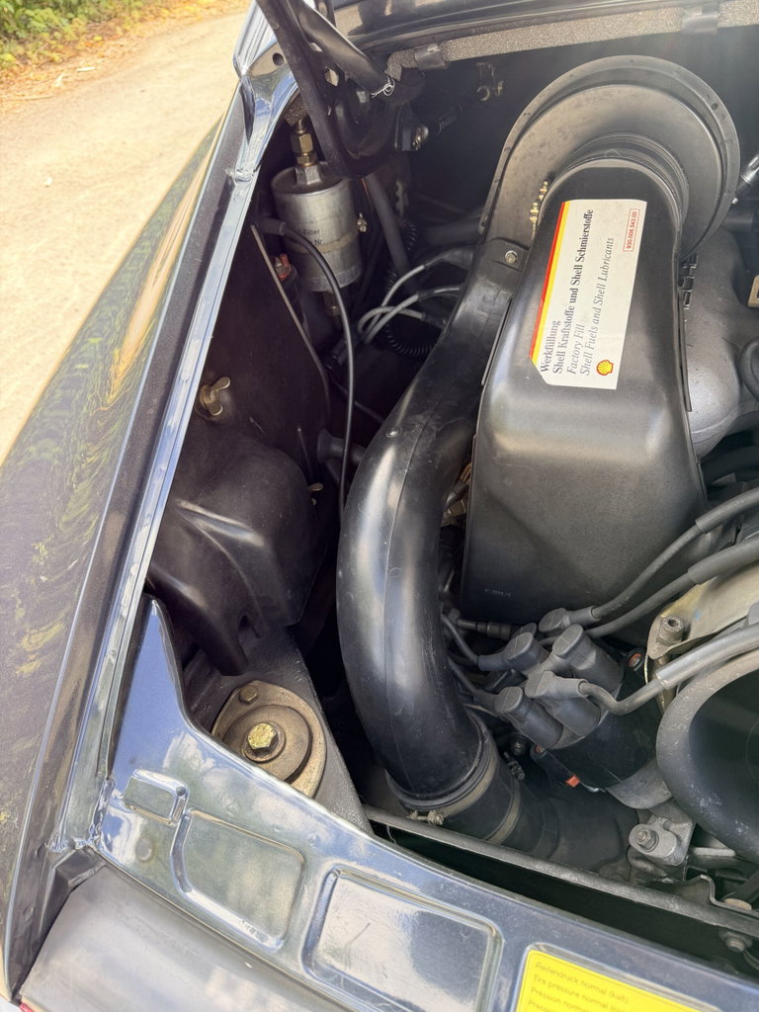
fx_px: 702
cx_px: 380
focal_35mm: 24
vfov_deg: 71.6
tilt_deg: -44.4
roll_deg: +10.3
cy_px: 506
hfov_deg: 56.8
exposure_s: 1/178
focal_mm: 6.76
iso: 80
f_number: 1.78
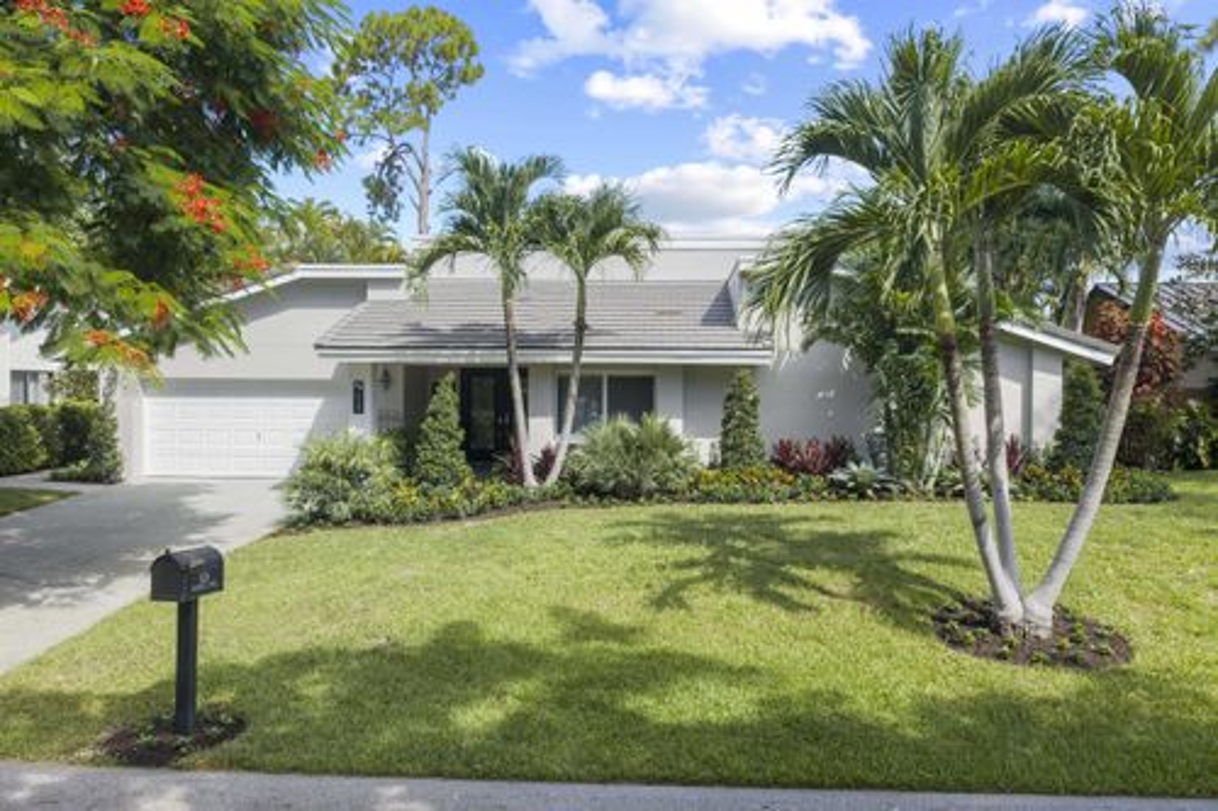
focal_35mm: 28
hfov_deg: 65.5
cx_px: 609
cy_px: 406
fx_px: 947
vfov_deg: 46.4
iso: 100
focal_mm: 14.45
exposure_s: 1/400
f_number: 2.8
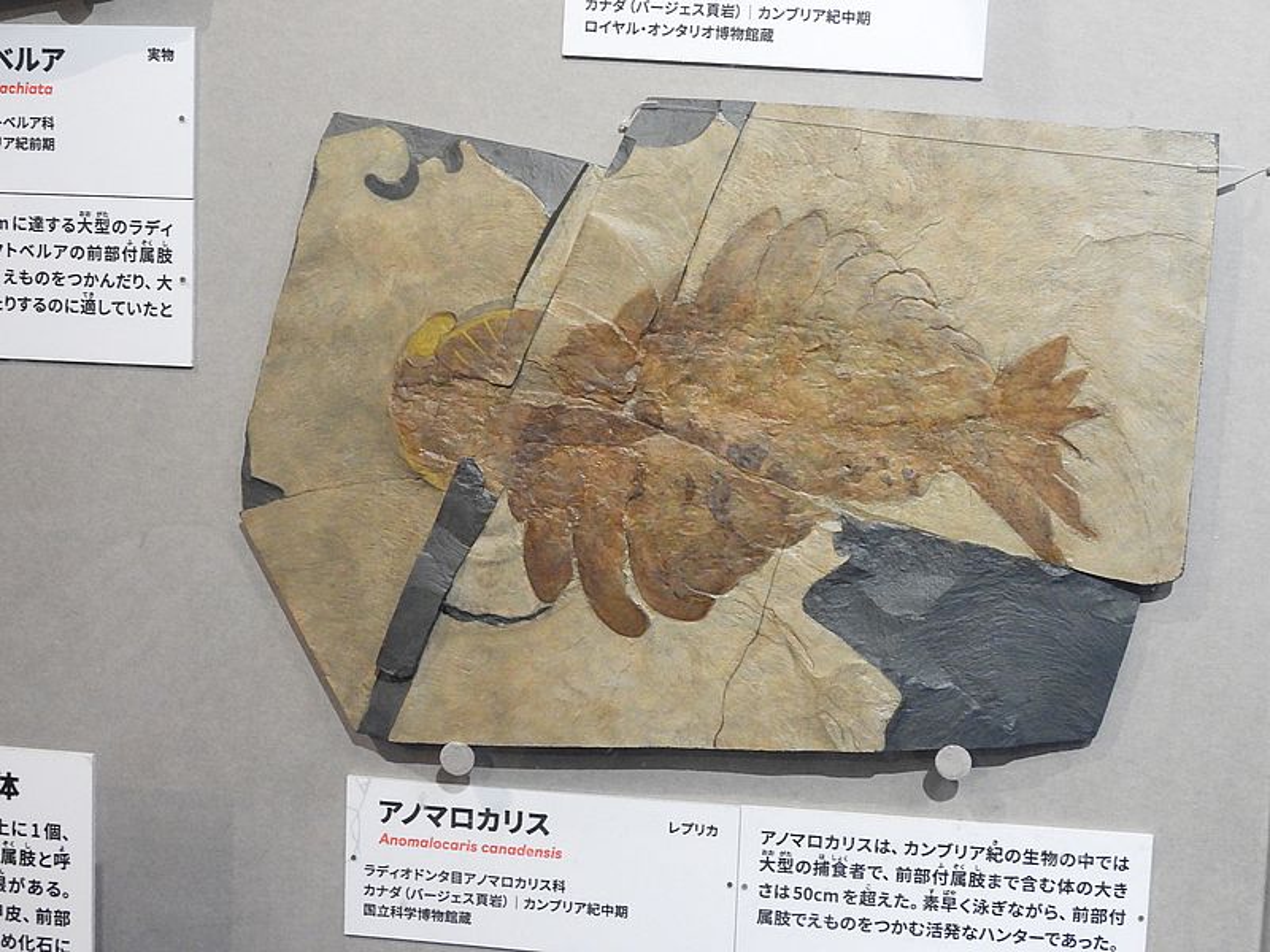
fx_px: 2201
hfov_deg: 32.2
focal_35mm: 60
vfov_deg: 24.4
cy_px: 476
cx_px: 635
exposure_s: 1/30
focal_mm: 10.7
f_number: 3.5
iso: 900
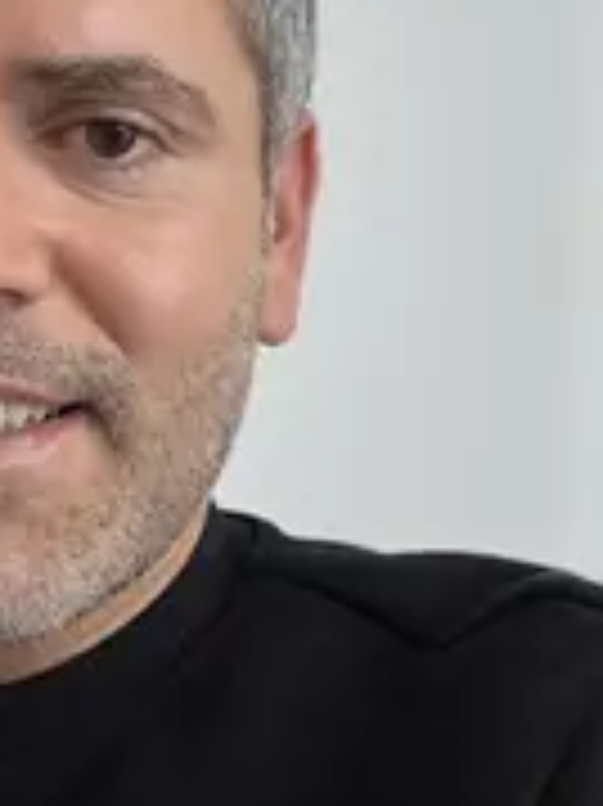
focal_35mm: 87
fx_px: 2023
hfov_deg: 16.5
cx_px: -32
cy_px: 252
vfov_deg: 22.4
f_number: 1.9
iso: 100
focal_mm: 2.69
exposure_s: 1/60
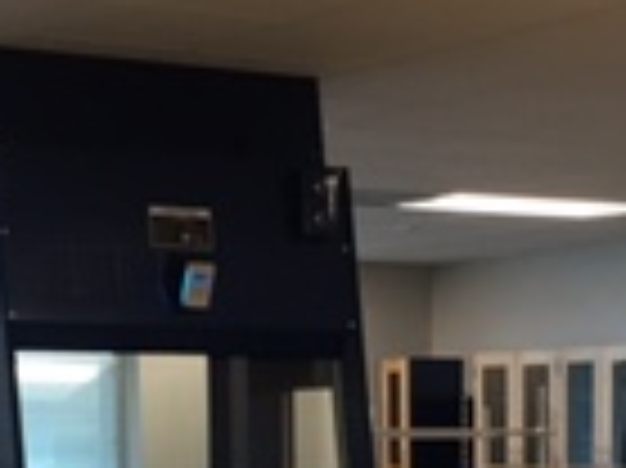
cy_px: 738
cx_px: 450
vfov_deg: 10.6
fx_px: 2421
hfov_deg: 14.7
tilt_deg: -7.2
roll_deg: +1.1
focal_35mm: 134
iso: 40
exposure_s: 1/30
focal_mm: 4.15
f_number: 2.2
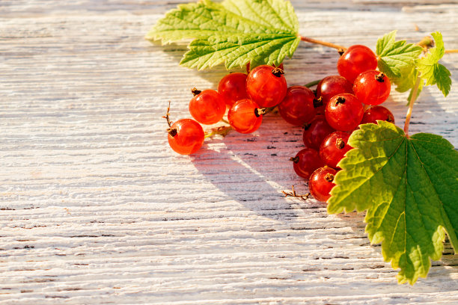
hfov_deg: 28.1
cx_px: 229
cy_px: 152
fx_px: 916
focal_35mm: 72
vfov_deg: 18.9
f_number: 8
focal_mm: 48
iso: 250
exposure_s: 1/250
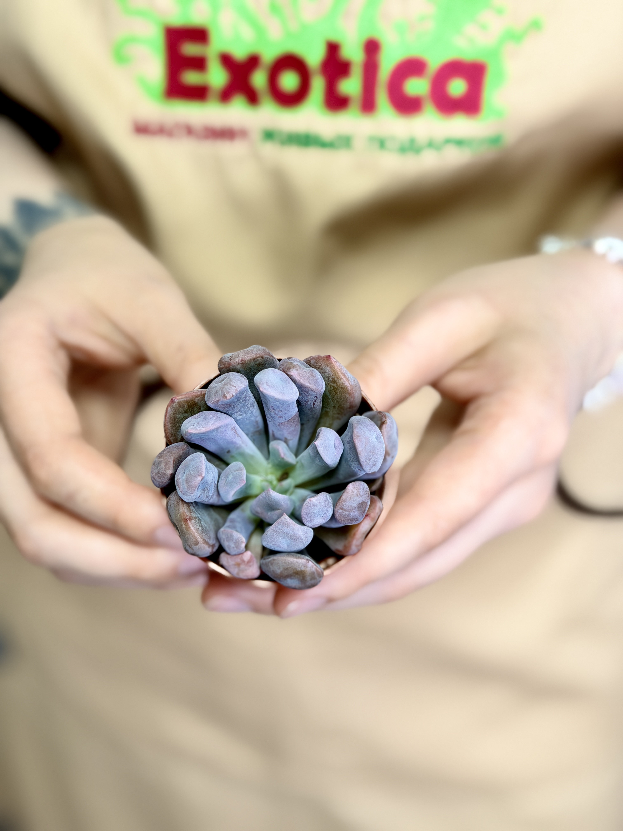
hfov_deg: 30.3
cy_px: 416
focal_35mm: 48
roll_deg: -2.1
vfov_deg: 39.7
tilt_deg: -41.6
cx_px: 312
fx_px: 1152
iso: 80
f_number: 1.78
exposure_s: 1/121
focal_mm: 6.76
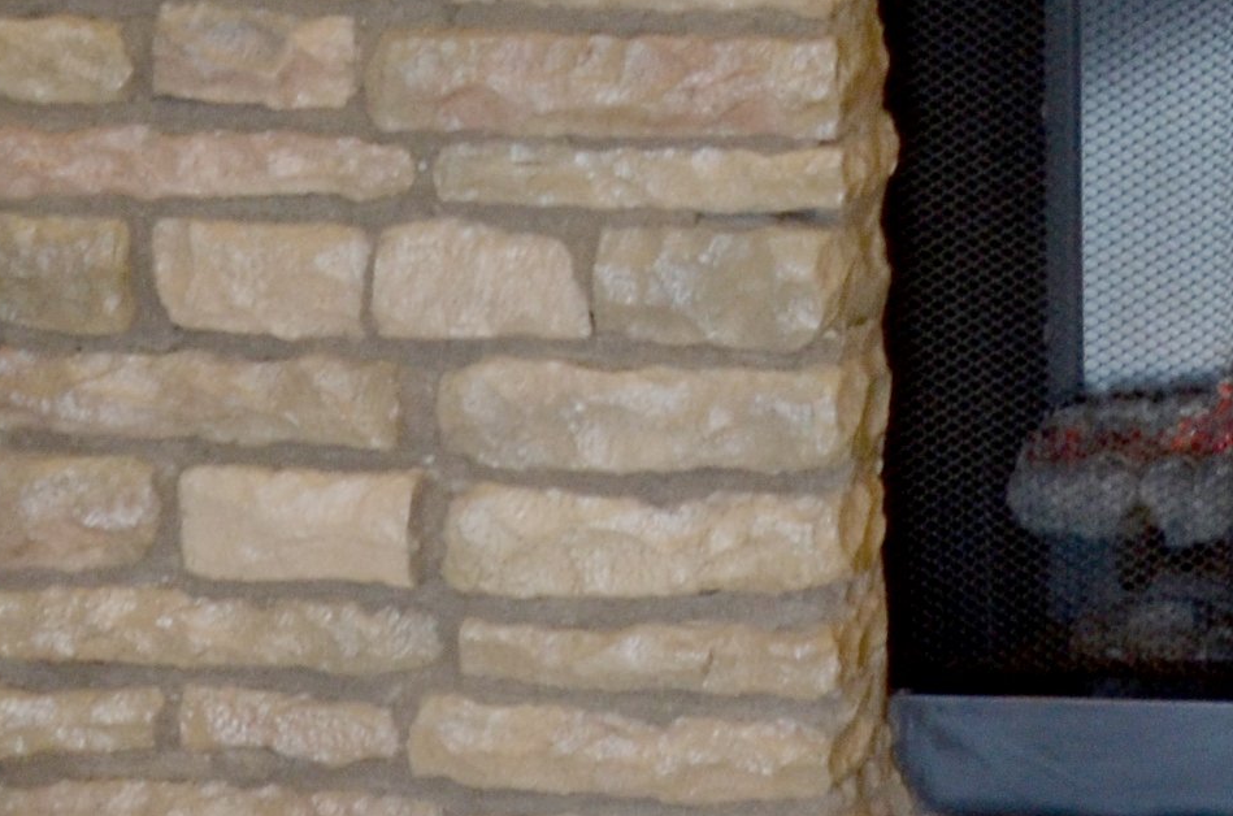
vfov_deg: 6.9
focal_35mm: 187
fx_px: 6390
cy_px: -1073
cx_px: 1753
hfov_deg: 10.7
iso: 500
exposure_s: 1/50
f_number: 3.5
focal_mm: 24
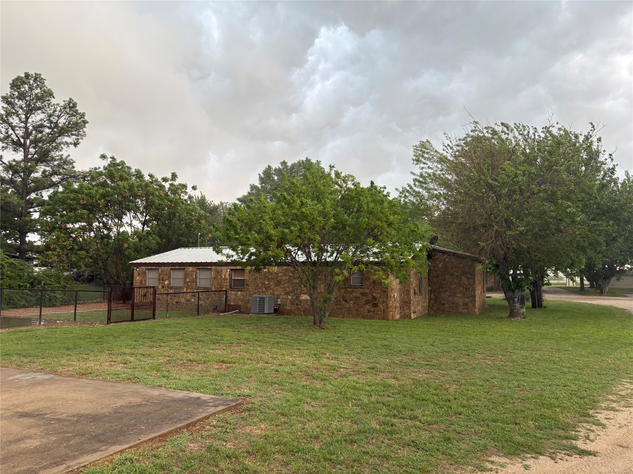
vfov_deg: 53.1
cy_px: 237
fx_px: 475
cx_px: 316
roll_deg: -0.5
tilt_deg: +4.6
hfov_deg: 67.3
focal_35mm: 26
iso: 125
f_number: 1.6
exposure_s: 1/106
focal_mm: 5.96
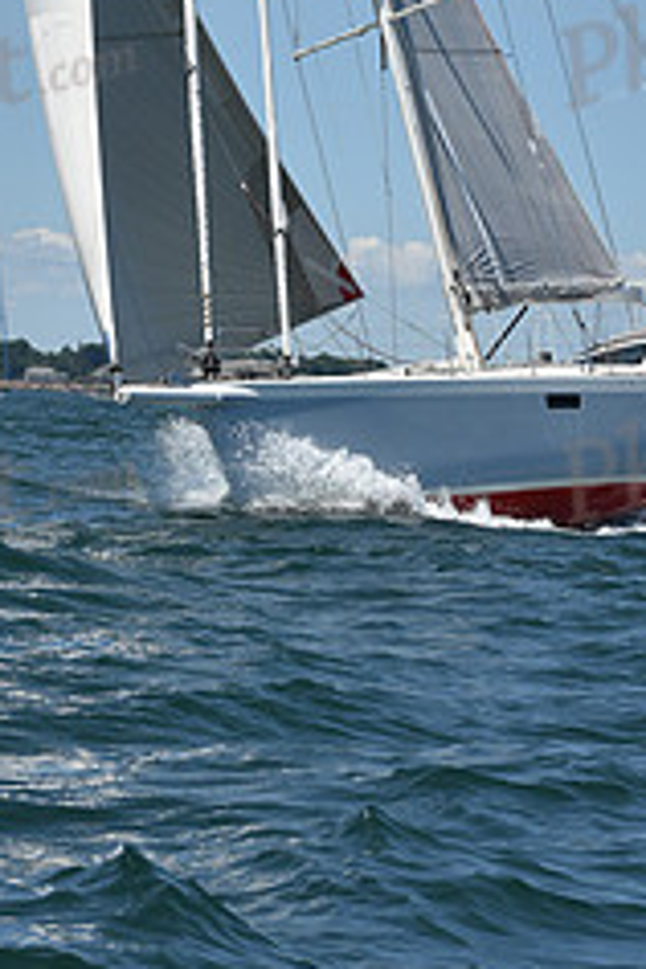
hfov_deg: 8.0
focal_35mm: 171
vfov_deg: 11.8
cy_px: -151
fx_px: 4602
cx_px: 350
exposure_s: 1/1000
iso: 250
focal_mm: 70
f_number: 10
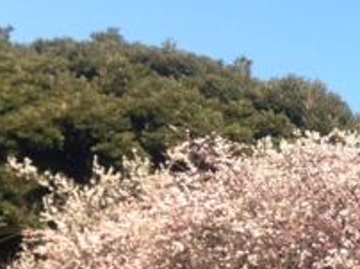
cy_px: 301
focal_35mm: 131
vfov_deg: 11.1
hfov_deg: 13.5
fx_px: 1361
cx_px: 649
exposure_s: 1/623
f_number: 2.4
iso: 50
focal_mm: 4.13
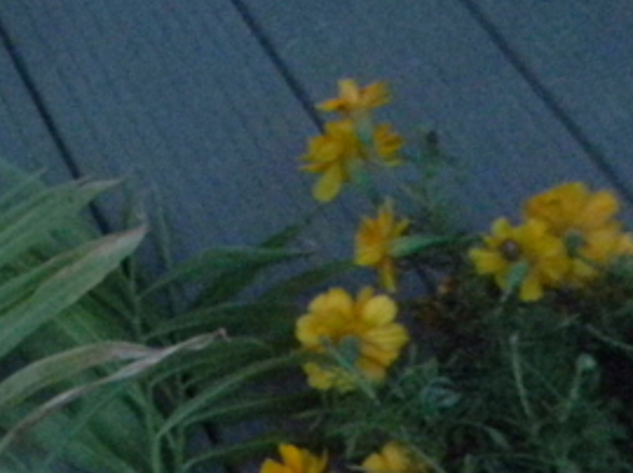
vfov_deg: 16.8
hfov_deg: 22.5
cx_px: -35
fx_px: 1516
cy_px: 604
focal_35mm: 83
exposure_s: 1
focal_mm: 5
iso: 800
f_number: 3.5
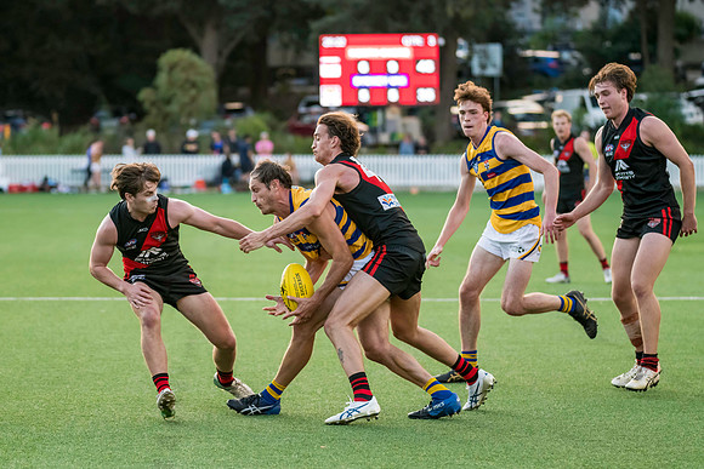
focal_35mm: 198
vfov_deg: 6.9
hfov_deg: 10.4
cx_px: 299
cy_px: 215
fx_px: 3874
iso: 3200
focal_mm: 170
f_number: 4
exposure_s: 1/1250
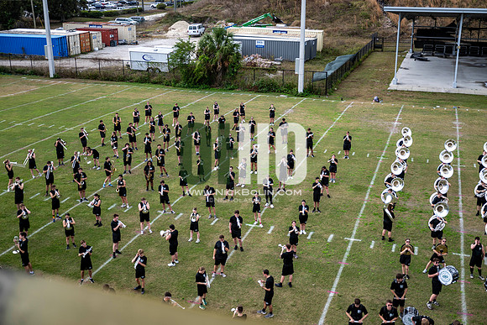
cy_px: 162
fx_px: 568
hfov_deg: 46.4
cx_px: 244
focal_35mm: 42
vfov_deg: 31.9
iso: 100
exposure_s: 1/1250
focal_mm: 42
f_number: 2.8
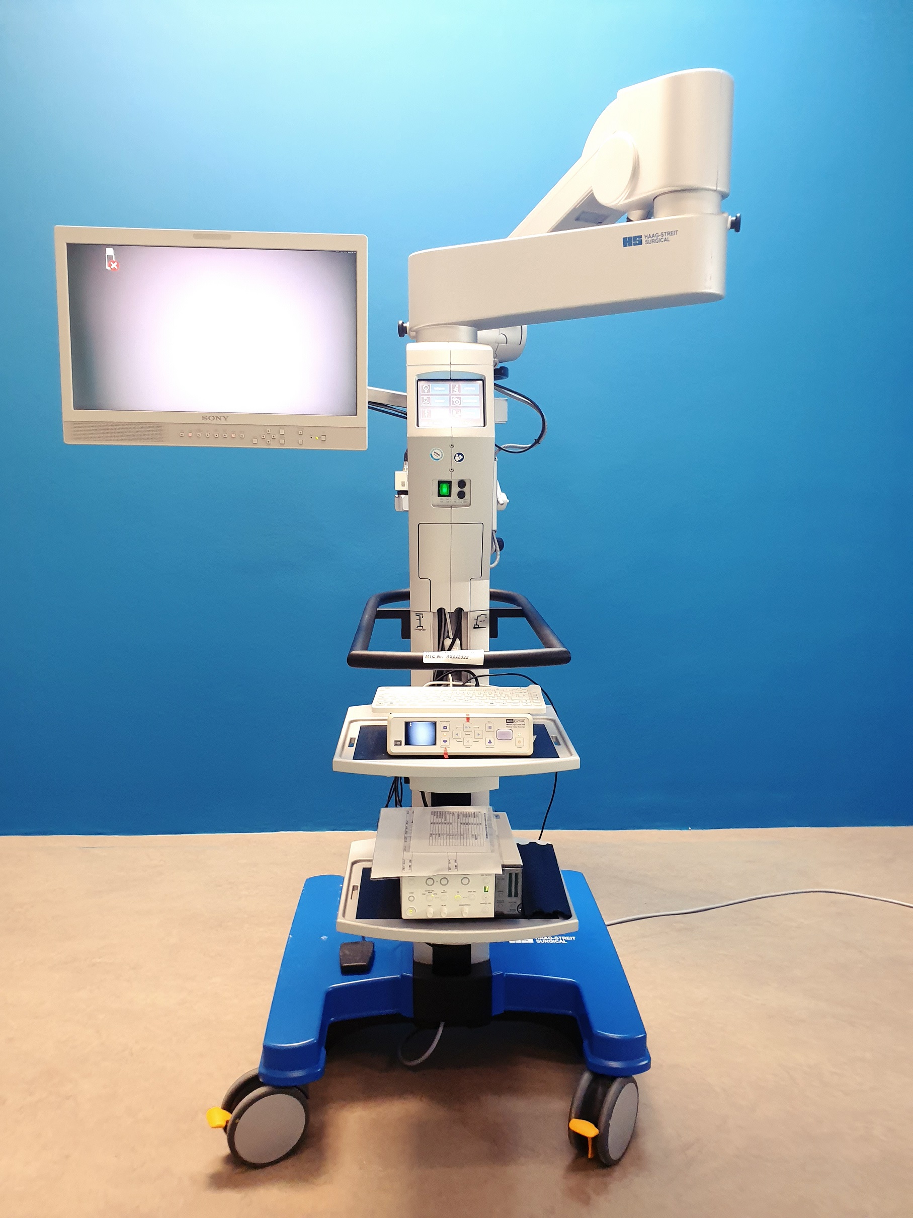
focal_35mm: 26
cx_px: 456
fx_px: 914
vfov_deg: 67.3
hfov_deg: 53.1
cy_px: 609
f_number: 2.4
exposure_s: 1/50
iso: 250
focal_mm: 4.3
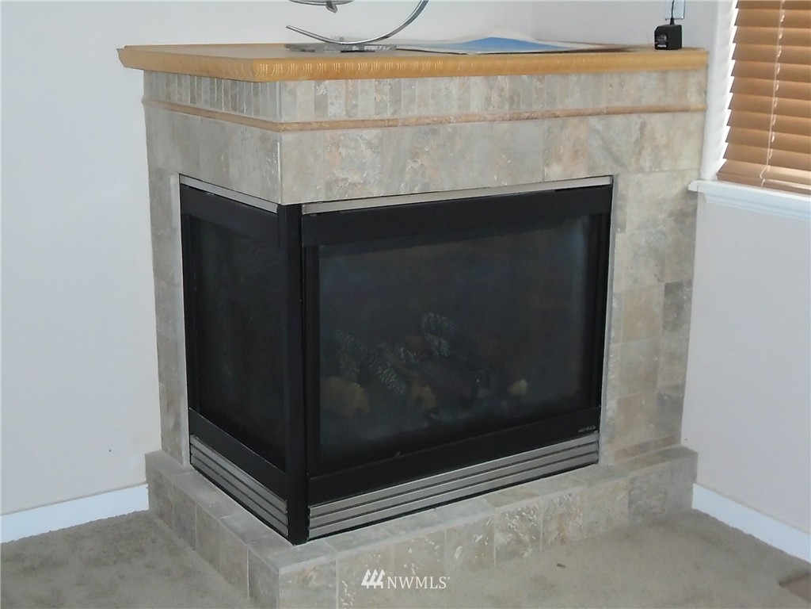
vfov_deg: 29.7
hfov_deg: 38.9
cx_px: 406
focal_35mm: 49
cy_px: 304
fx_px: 1148
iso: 800
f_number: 4.5
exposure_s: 1/50
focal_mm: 8.7
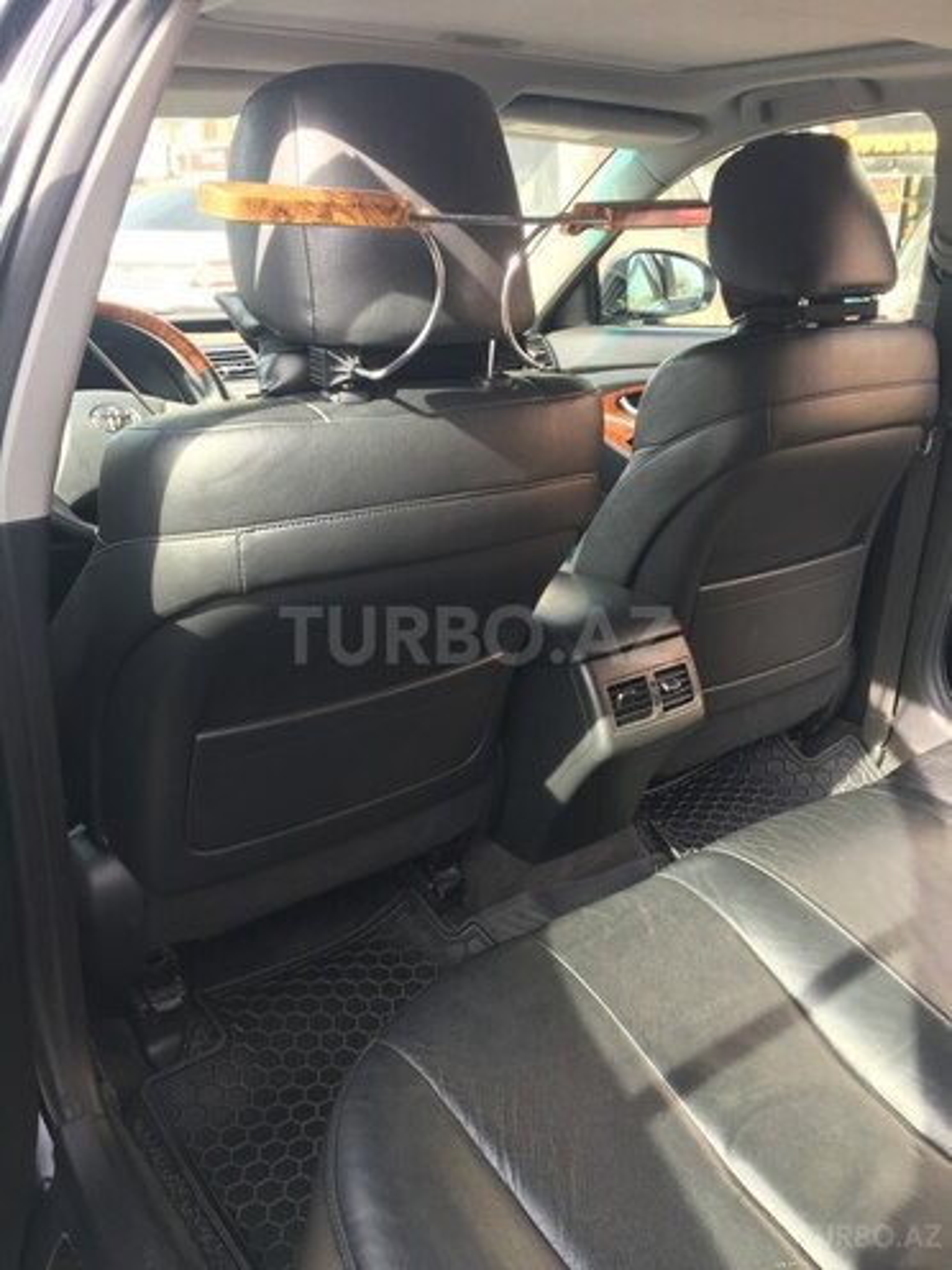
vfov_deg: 61.7
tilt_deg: -21.1
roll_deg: -1.2
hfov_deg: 48.2
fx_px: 1063
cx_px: 476
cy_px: 635
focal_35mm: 29
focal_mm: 4.15
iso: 40
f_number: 2.2
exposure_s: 1/100
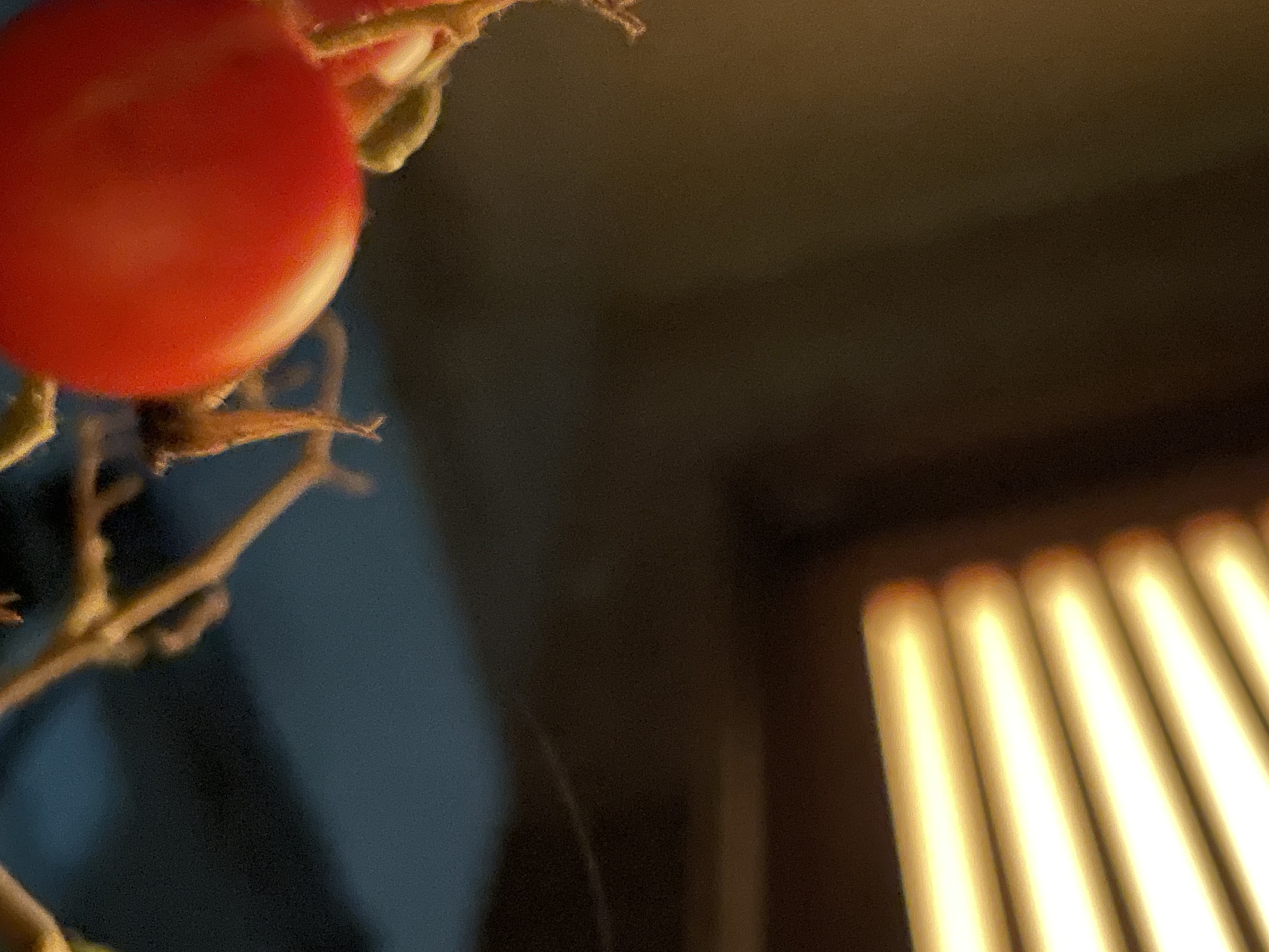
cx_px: 718
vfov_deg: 30.4
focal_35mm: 47
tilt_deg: +73.7
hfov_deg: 40.4
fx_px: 1723
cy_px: 248
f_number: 1.6
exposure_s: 1/4
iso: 500
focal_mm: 4.2
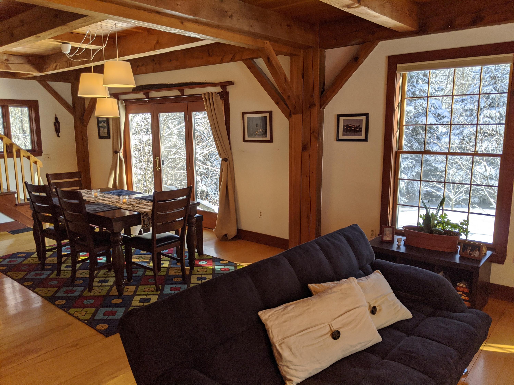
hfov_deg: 65.3
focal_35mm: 27
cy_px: 192
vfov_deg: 51.4
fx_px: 401
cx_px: 257
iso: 69
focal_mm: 4.44
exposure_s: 1/572
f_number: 1.8
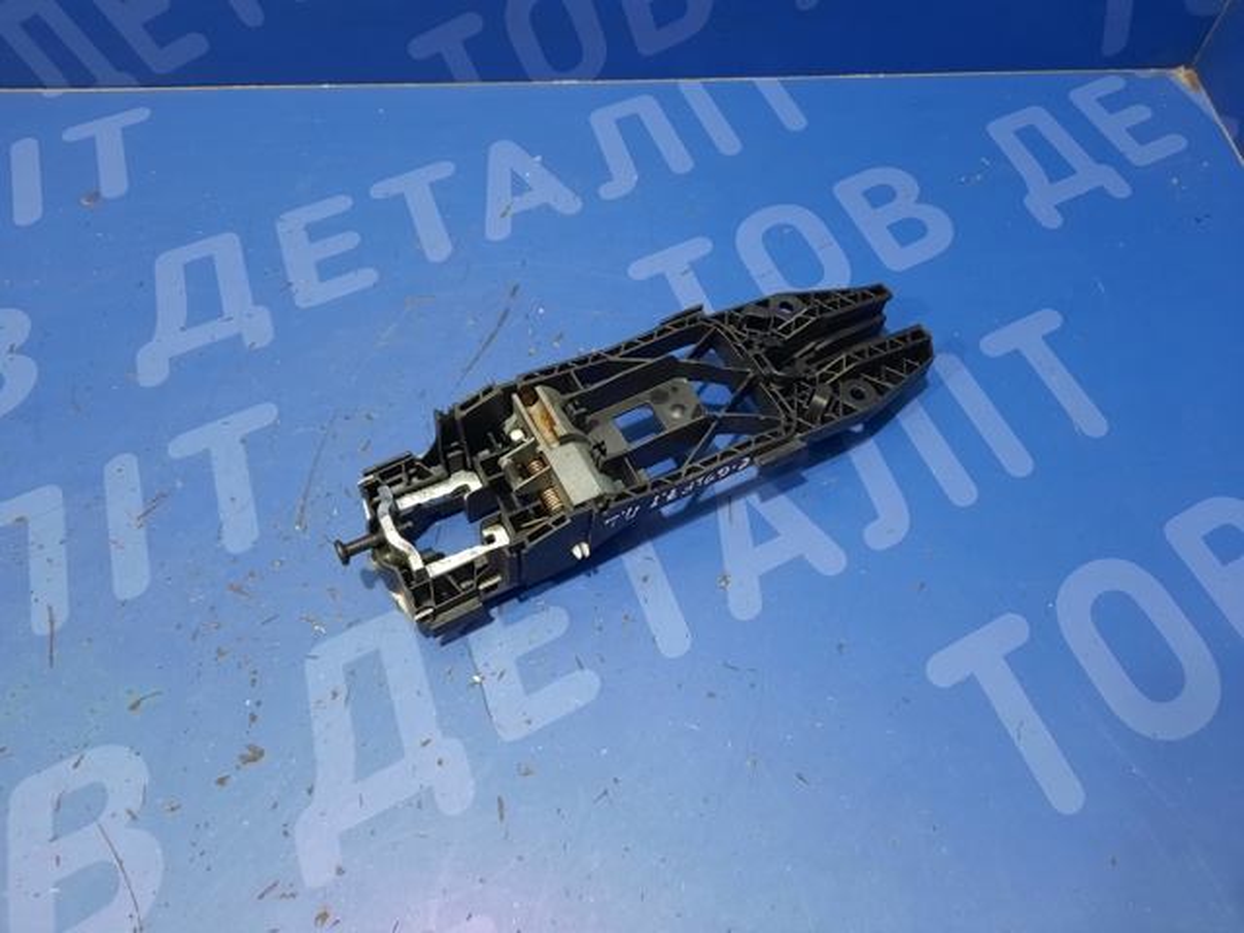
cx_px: 622
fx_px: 898
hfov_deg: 69.4
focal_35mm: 25
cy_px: 466
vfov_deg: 54.9
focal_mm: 4.6
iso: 320
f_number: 2
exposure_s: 1/33
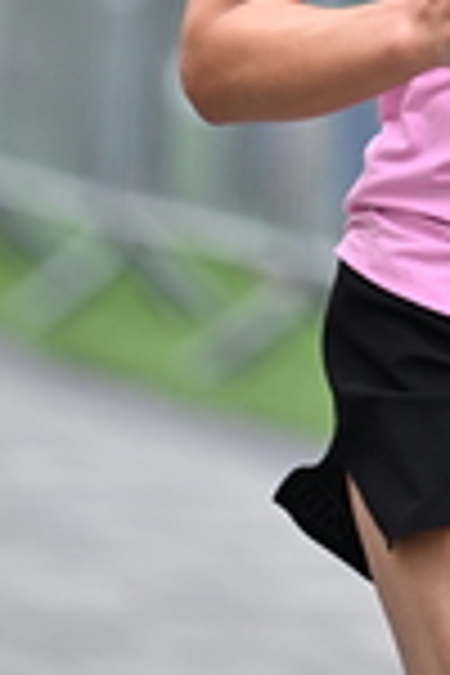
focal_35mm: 585
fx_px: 10968
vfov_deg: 3.5
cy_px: -220
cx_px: 677
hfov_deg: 2.3
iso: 1000
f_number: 2.8
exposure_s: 1/1600
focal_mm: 160
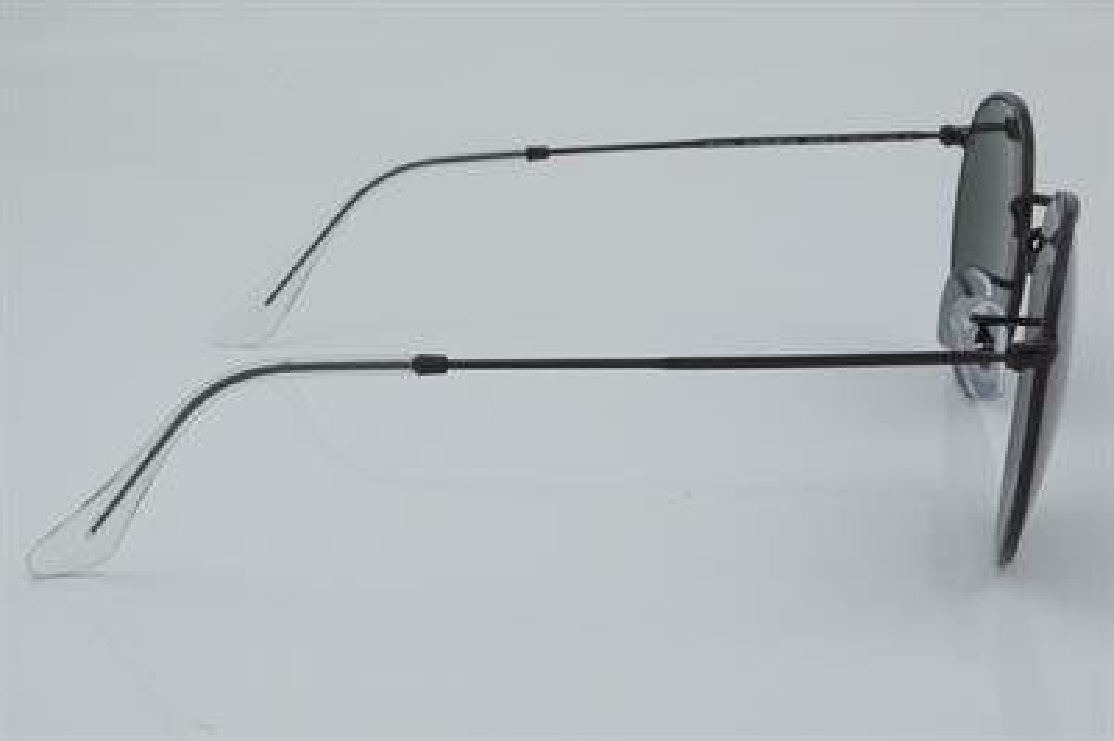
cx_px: 557
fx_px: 2319
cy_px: 370
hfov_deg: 27.0
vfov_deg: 18.2
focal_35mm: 75
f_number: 32
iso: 100
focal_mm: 50
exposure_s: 1/4
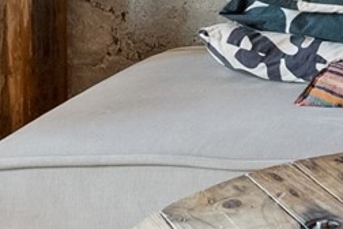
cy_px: -209
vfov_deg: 9.7
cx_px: 692
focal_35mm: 133
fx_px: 1264
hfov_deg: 13.3
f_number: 2.8
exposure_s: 1/15
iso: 400
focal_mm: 19.7
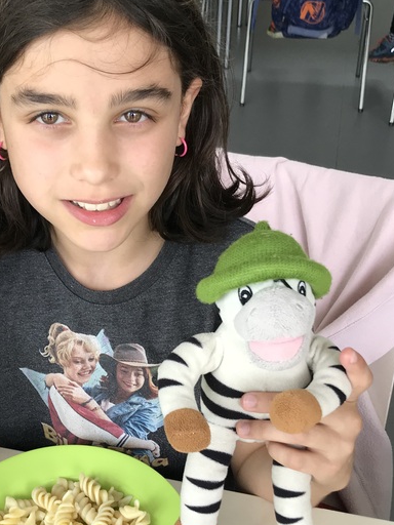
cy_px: 302
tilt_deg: -31.5
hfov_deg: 26.8
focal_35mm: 54
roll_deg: +1.4
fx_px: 820
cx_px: 114
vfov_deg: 35.5
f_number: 1.8
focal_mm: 3.99
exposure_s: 1/100
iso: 32
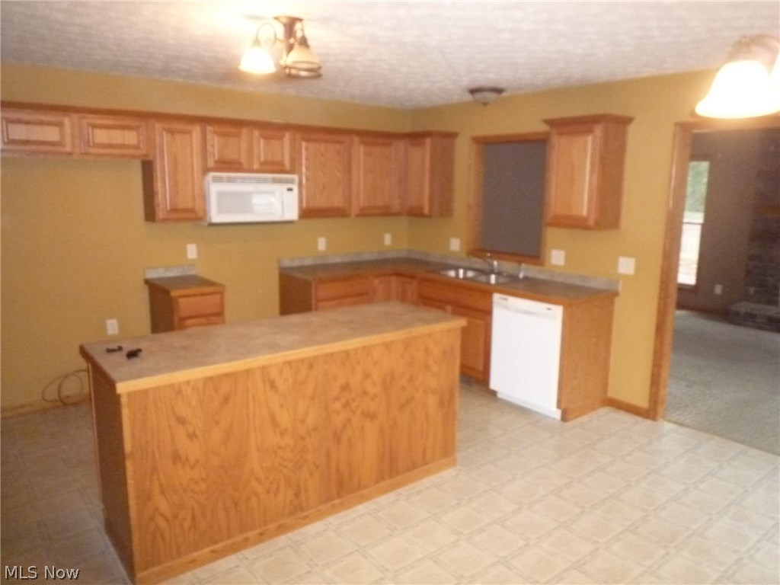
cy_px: 292
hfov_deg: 69.4
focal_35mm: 25
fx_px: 563
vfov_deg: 54.9
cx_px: 390
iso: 800
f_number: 2.8
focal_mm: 4.4
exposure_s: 1/30
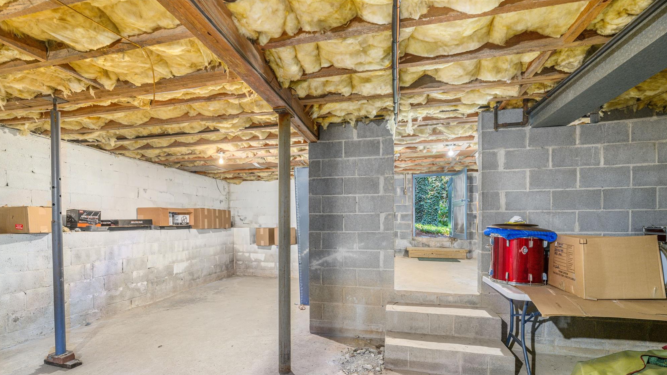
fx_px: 265
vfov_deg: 69.7
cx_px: 332
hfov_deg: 103.0
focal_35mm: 15
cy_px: 227
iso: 320
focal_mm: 14
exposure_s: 1/1.25
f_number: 8
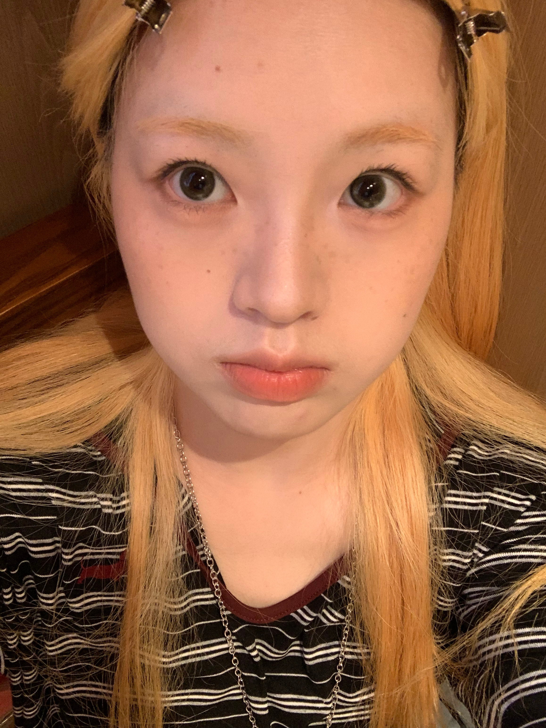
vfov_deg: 56.8
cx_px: 273
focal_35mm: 32
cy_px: 364
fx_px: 673
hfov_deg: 44.2
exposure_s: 1/33
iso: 250
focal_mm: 2.87
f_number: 2.2
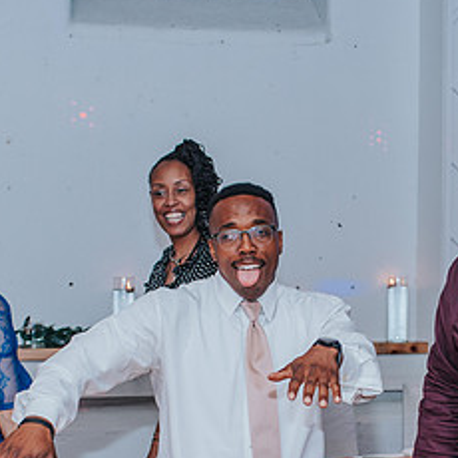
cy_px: 384
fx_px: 1407
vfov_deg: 18.3
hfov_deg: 18.5
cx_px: 275
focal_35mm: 94
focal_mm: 35
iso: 400
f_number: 3.5
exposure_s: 1/200
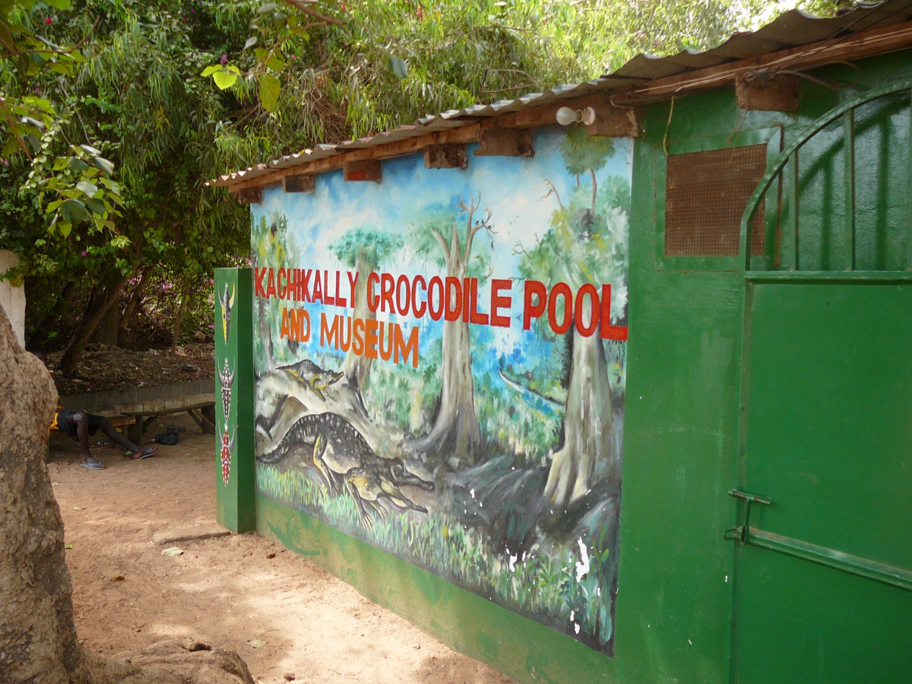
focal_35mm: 35
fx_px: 922
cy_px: 342
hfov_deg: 52.6
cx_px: 456
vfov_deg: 40.7
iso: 80
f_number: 2.8
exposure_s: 1/100
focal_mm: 5.2
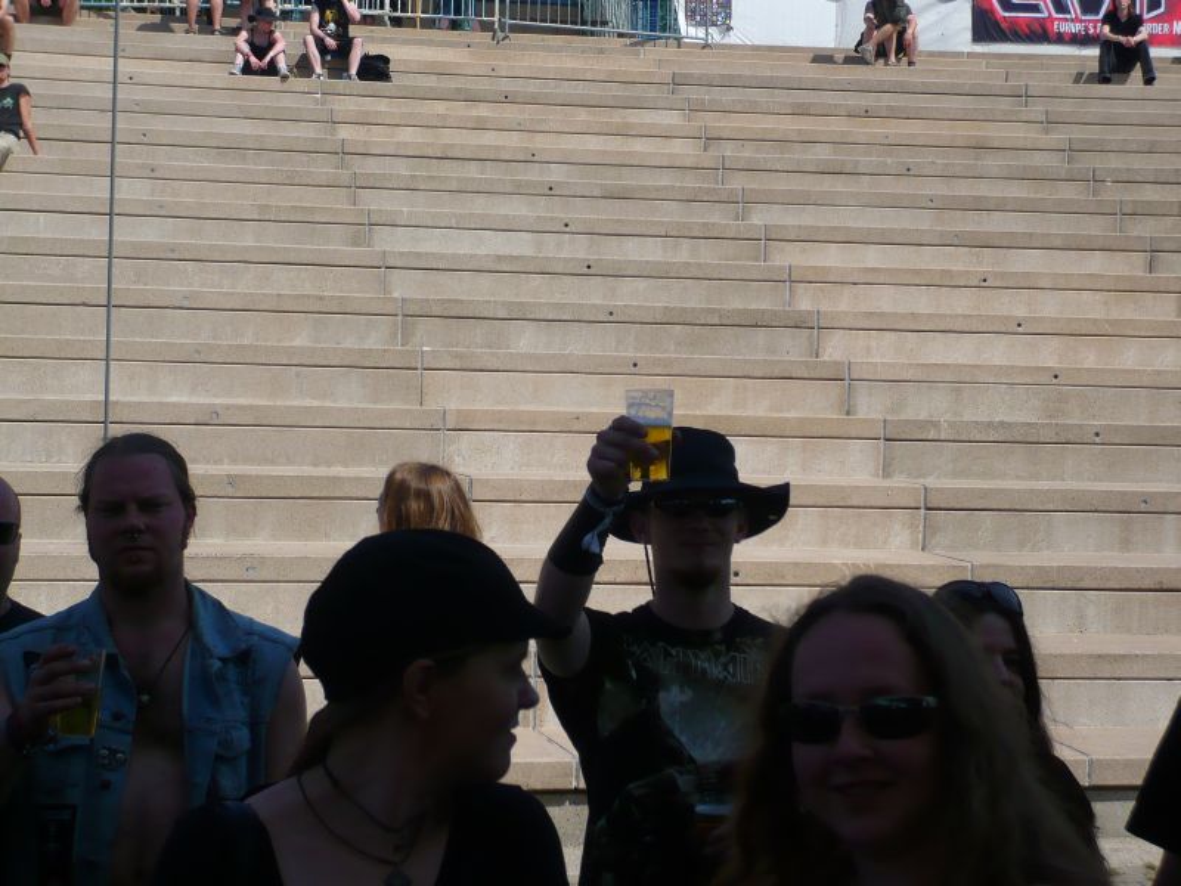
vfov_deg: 21.9
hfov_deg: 29.0
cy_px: 443
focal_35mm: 67
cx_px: 590
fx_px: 2286
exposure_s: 1/1000
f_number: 4.5
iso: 100
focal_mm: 11.1
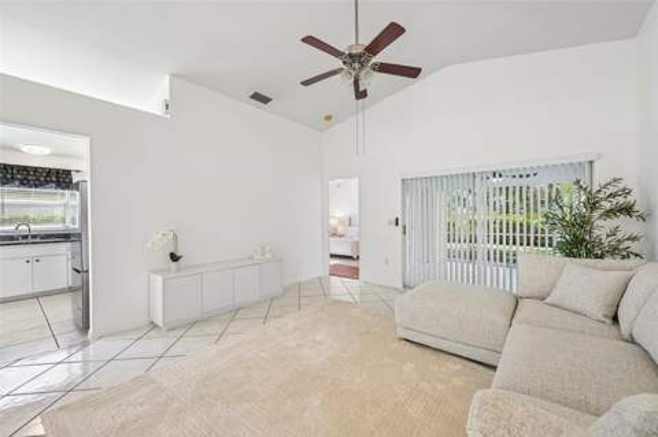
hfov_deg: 104.3
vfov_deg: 81.1
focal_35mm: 14
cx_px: 329
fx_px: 256
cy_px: 218
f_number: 8
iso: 400
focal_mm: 14
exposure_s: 1/50
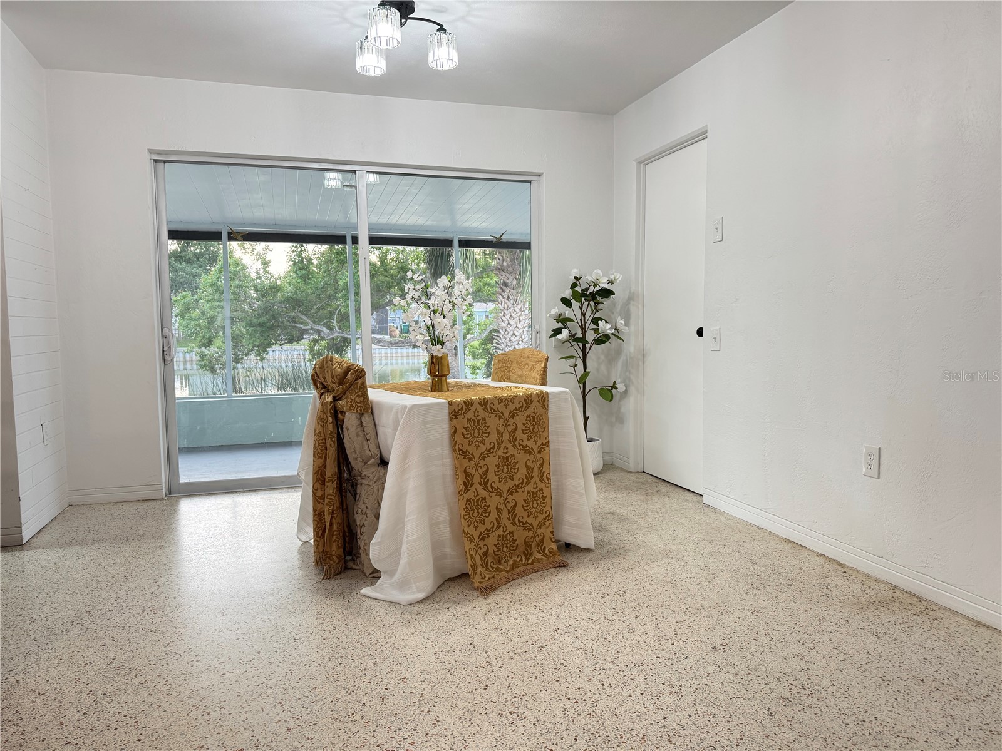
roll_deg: +0.2
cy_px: 376
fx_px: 695
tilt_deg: -5.0
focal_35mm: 24
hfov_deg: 71.6
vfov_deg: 56.8
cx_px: 501
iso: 160
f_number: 1.78
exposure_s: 1/60
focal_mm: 6.76
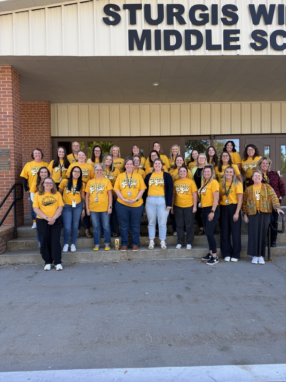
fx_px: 264
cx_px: 143
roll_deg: +0.9
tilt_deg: -2.2
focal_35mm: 24
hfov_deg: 56.8
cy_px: 191
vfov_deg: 71.6
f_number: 1.78
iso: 80
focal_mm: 6.76
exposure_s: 1/395
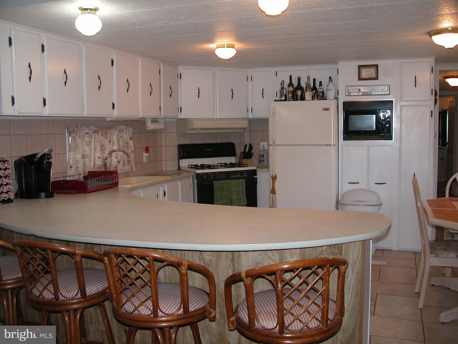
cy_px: 172
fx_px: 463
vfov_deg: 40.7
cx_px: 229
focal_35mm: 35
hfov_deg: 52.6
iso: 200
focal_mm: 8.9
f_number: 2.8
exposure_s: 1/60
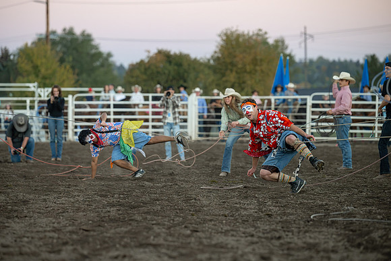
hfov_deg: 10.8
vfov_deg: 7.2
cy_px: 124
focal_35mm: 191
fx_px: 2074
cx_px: 184
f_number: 4
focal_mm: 180
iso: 2000
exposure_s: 1/800
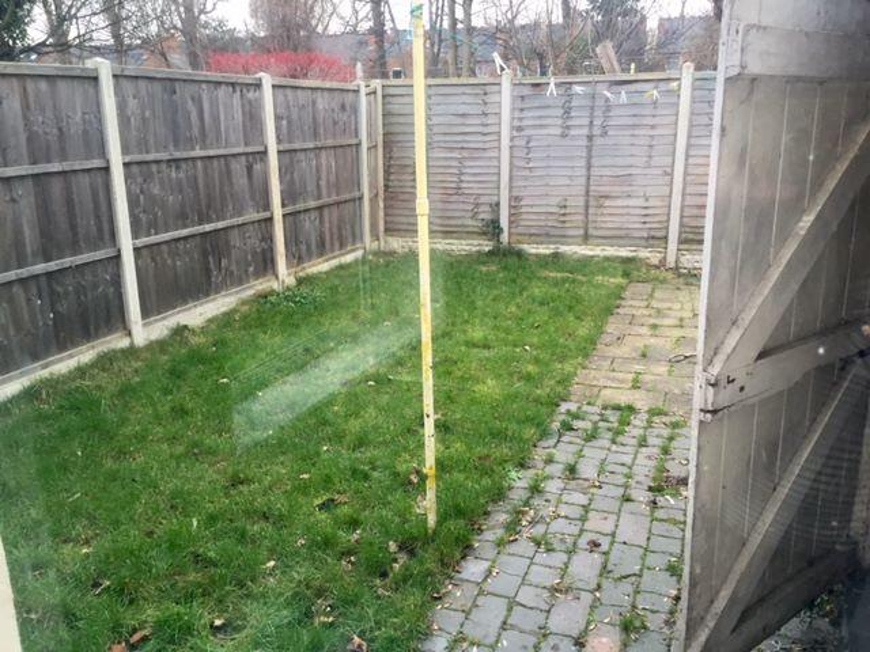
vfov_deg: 48.2
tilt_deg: -17.7
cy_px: 326
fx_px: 729
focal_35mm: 29
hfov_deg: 61.7
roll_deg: -0.1
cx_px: 435
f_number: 2.2
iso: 50
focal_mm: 4.15
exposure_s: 1/33
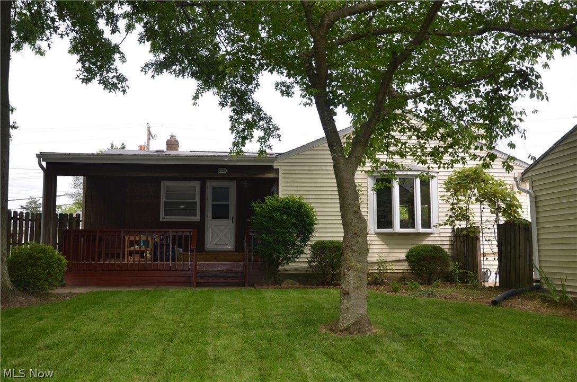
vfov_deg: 36.7
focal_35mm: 36
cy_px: 191
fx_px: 576
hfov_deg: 53.2
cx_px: 288
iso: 100
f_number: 5
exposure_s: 1/250
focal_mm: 24
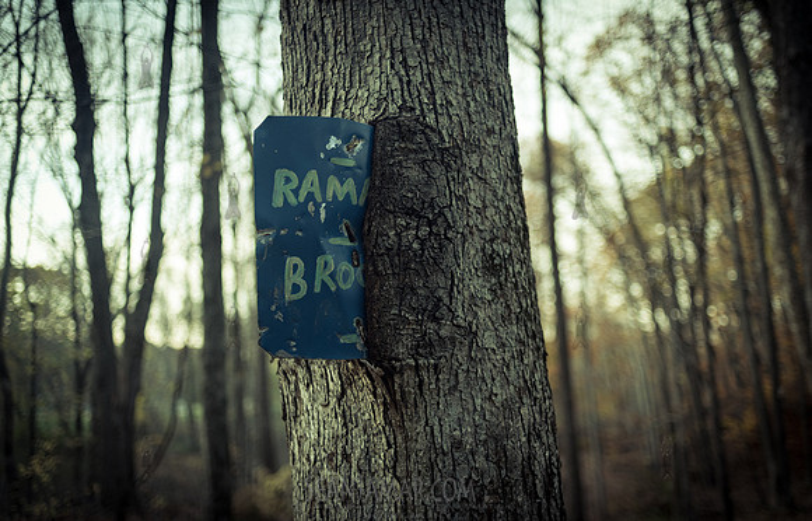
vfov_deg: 36.5
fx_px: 790
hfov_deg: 54.4
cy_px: 271
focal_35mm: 35
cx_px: 406
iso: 500
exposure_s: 1/125
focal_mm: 35
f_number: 2.2
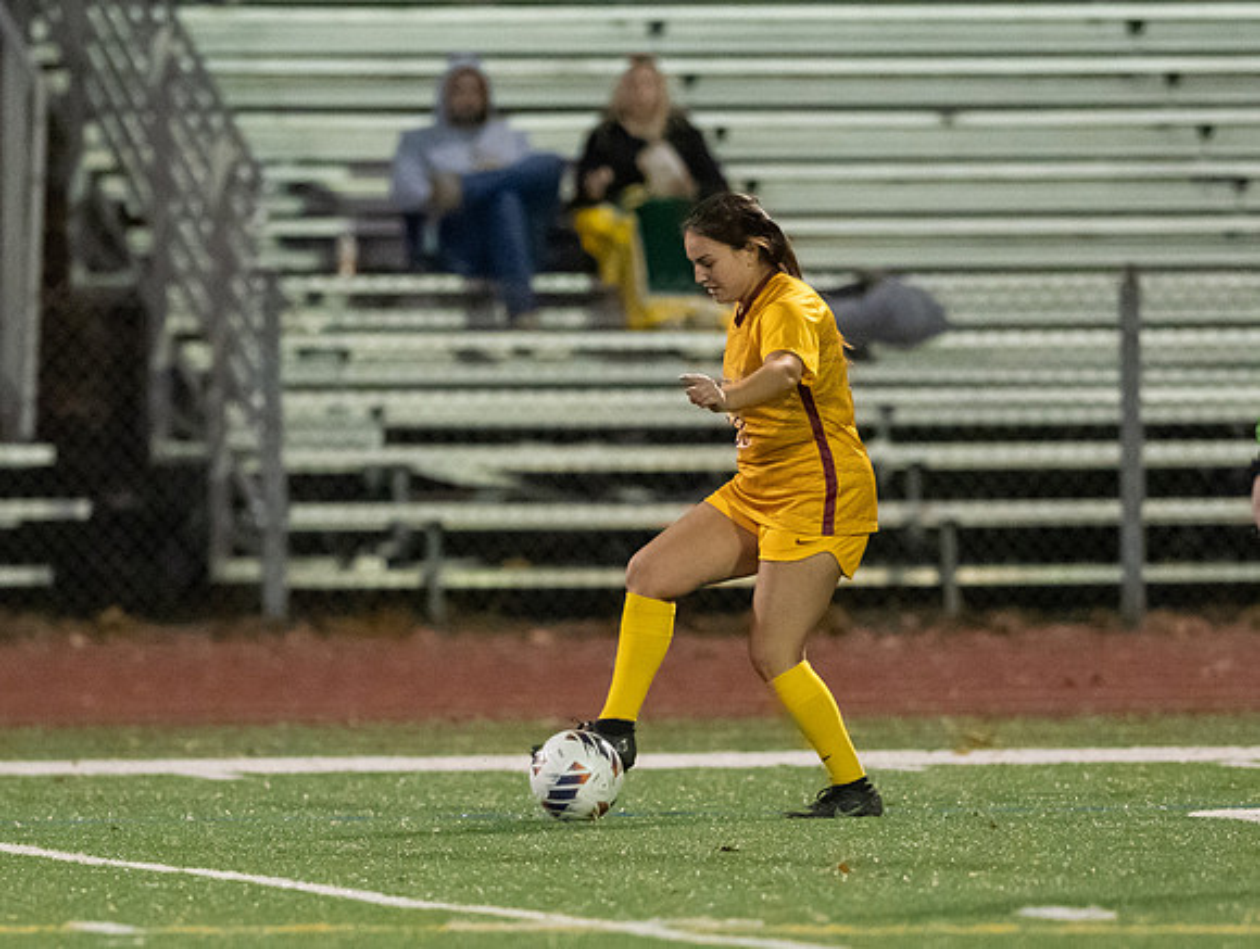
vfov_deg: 2.5
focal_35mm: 599
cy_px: 599
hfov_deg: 3.3
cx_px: 547
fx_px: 21830
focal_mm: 300
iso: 14400
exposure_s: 1/1000
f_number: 2.8
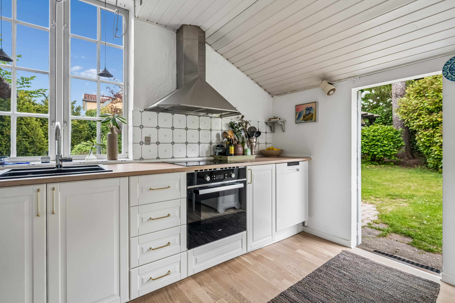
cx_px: 228
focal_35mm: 16
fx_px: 209
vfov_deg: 72.1
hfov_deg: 95.0
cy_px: 152
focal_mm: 16.5
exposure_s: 1/50
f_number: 6.3
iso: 400
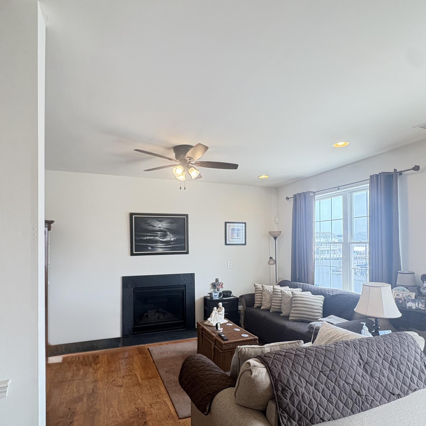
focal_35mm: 20
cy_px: 243
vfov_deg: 74.4
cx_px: 203
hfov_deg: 74.8
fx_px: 278
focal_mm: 2.22
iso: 200
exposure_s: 1/120
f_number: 2.2
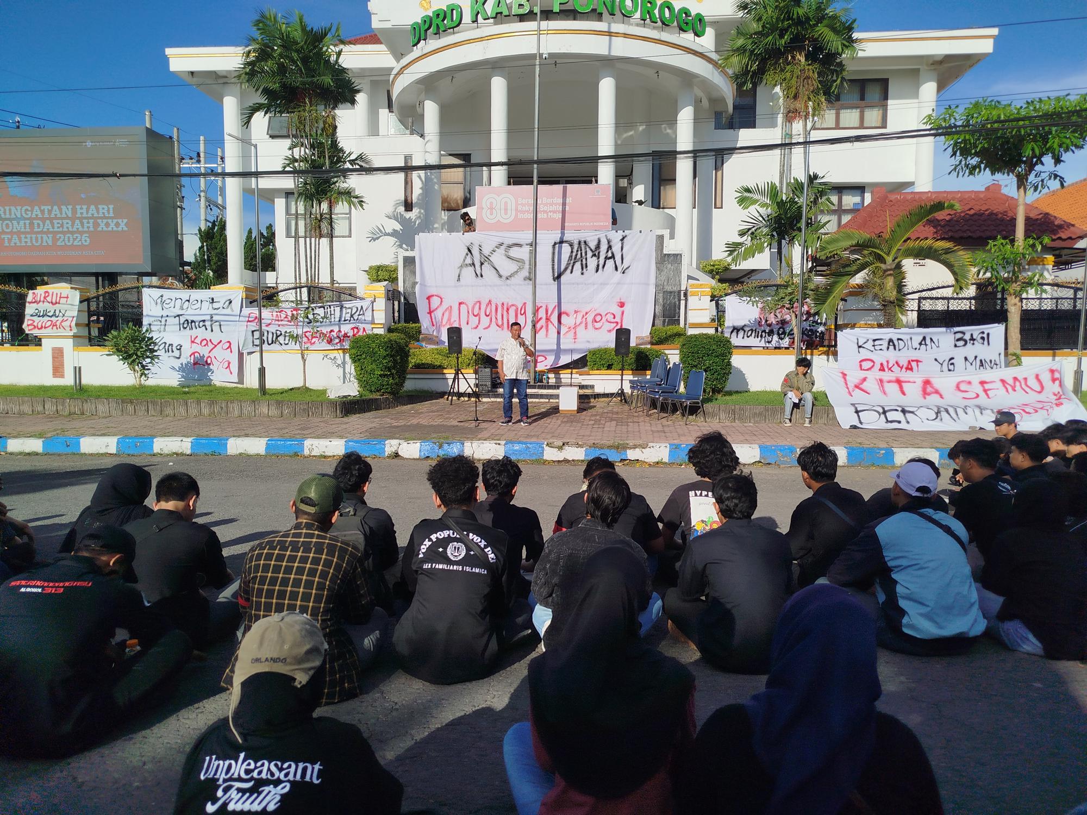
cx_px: 544
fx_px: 754
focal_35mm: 24
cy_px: 408
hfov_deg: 71.6
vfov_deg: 56.8
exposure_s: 1/2433
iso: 50
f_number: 1.7
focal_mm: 5.31
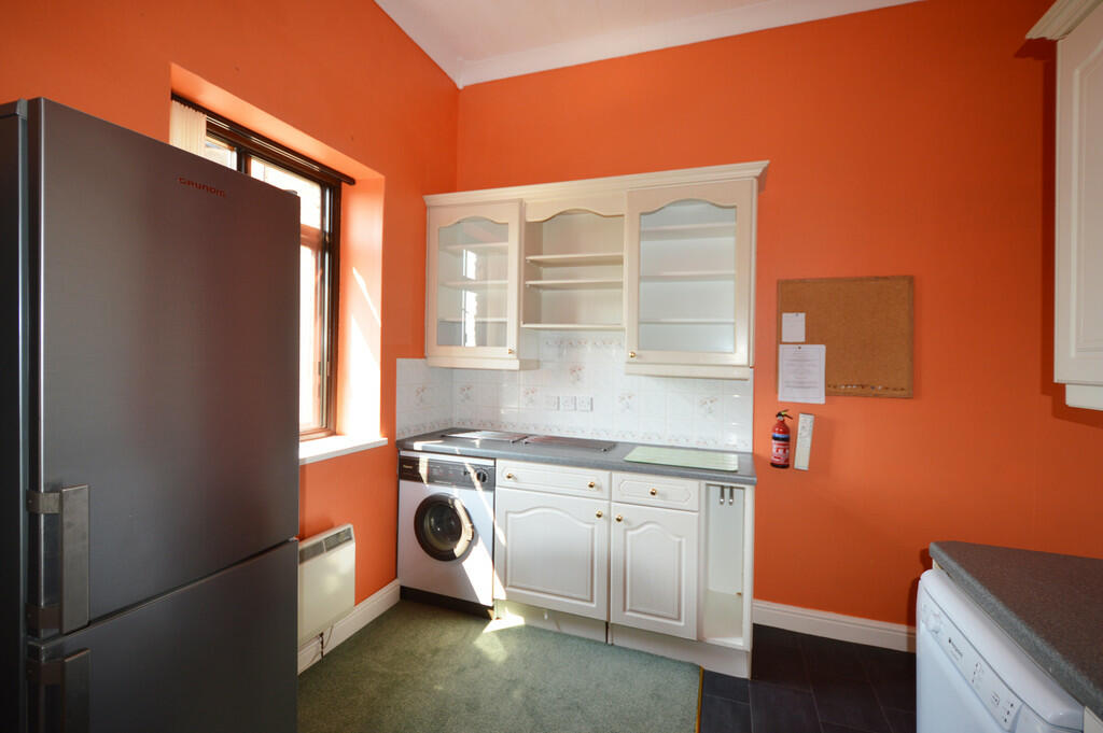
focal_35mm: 15
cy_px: 366
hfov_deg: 100.4
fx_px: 459
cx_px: 552
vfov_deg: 77.2
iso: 180
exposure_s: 1/125
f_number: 4
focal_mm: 10
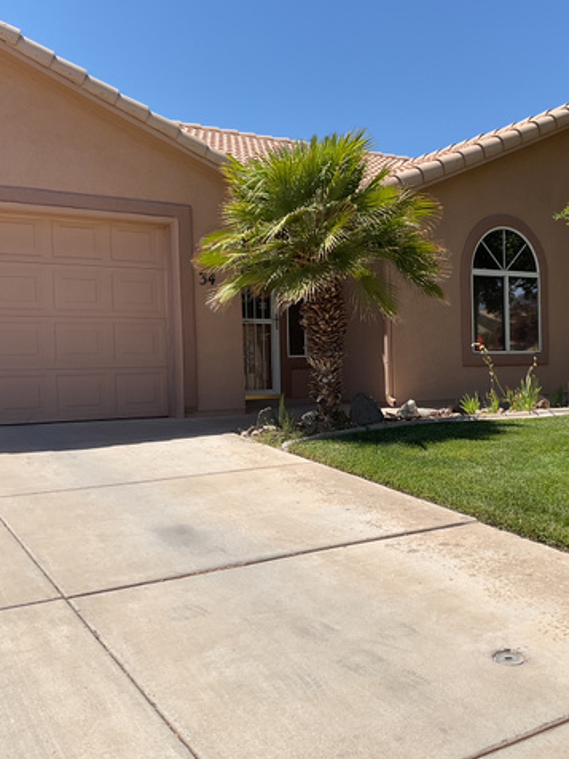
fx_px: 855
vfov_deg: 47.9
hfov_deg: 36.4
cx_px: 389
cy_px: 380
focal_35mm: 39
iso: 16
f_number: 1.8
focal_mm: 3
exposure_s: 1/2227
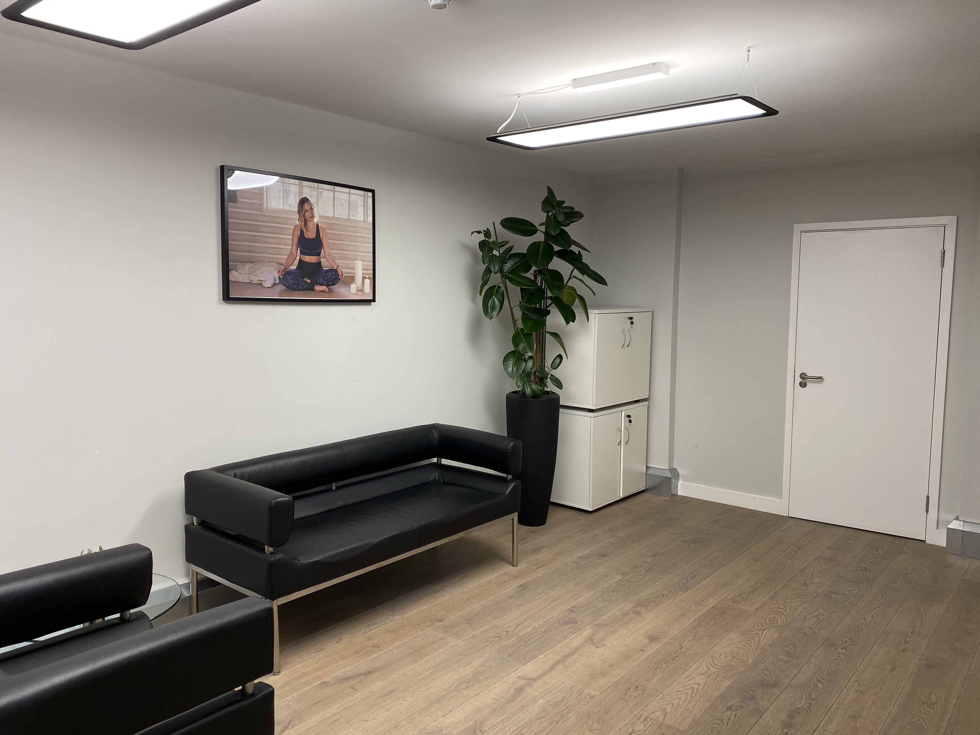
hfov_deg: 67.3
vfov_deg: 53.1
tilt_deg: -4.2
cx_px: 490
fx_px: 736
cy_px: 368
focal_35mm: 26
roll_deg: -0.3
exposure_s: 1/50
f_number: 1.8
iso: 64
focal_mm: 4.25
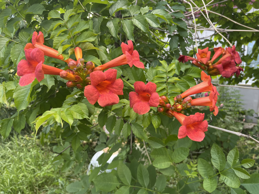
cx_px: 130
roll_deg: +2.3
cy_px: 97
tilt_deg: -8.9
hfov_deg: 67.3
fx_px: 195
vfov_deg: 53.1
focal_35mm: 26
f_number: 1.6
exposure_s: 1/214
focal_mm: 5.1
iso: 40
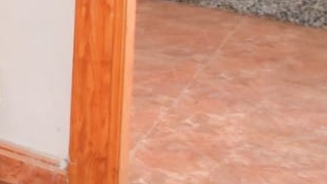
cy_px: -171
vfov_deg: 12.2
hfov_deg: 16.1
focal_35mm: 89
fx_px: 772
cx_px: -387
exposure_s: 1/60
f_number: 4.5
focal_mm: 10
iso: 800
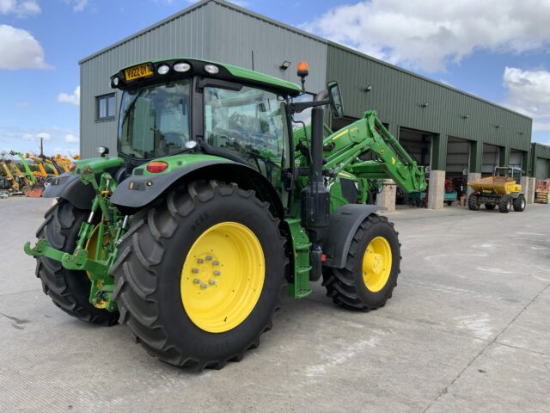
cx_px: 275
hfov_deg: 61.7
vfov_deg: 48.2
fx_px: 461
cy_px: 206
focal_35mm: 29
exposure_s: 1/869
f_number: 1.8
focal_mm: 3
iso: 16
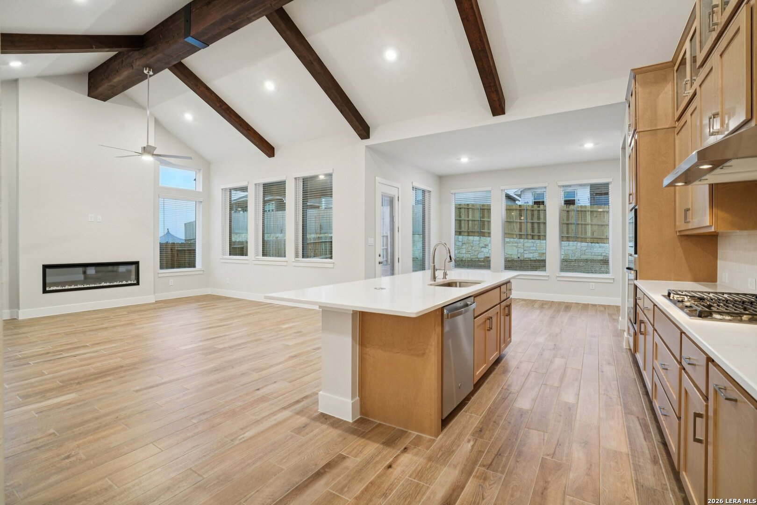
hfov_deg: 96.7
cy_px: 252
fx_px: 336
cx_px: 378
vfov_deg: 73.7
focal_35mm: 16
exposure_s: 1/6
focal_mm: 16
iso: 400
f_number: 8
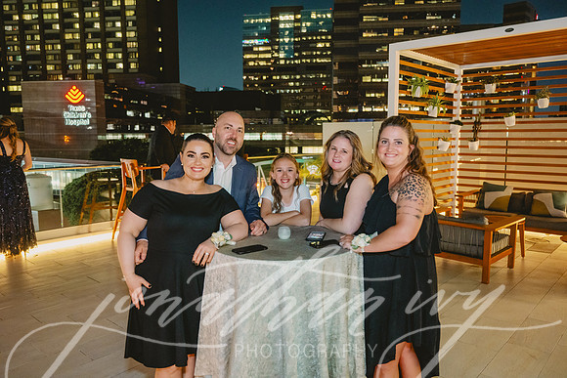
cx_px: 284
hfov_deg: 63.6
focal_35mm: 29
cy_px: 189
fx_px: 457
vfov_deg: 45.0
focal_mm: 29
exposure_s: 1/20
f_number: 2.8
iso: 2500
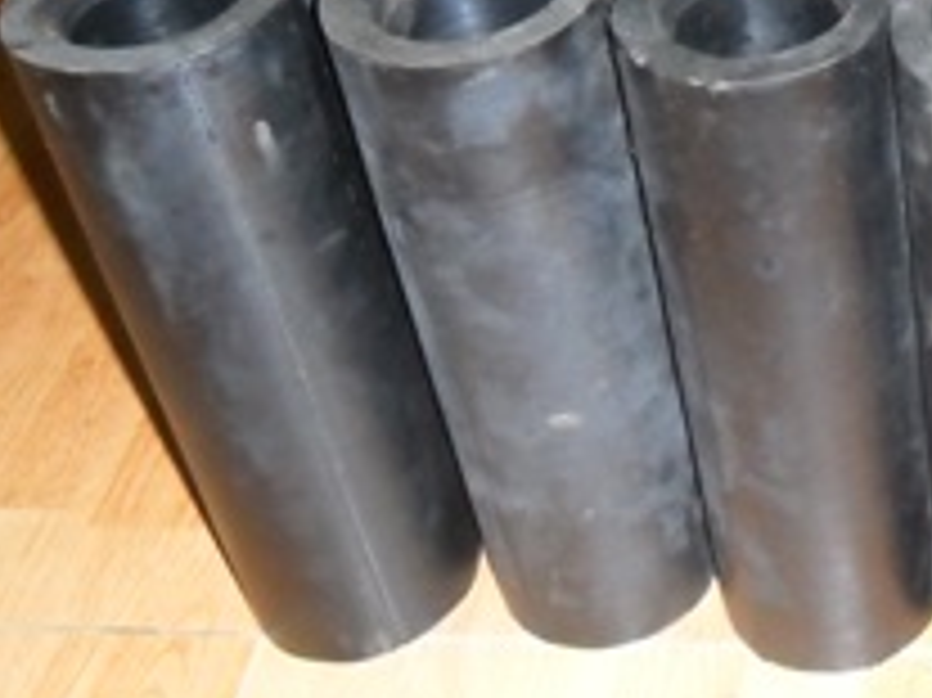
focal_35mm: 79
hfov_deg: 22.6
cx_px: 1141
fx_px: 2126
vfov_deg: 18.5
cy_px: 146
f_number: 3.7
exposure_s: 1/45
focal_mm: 5.7
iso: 400
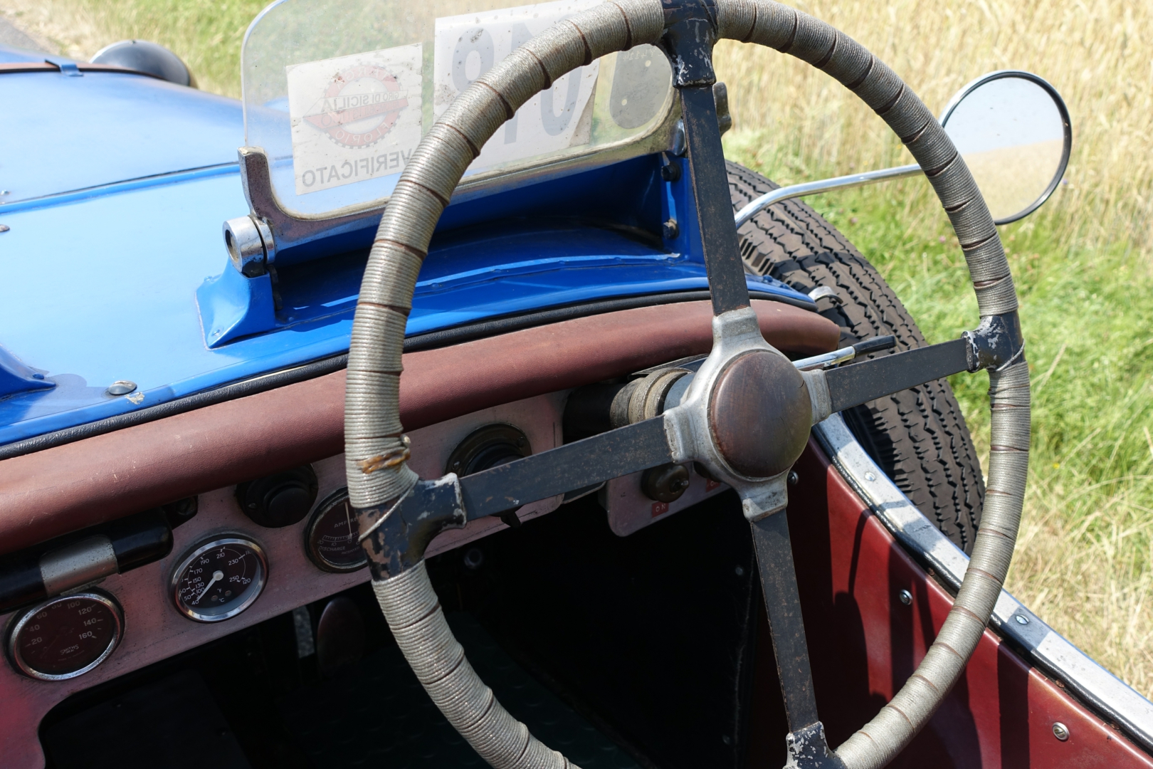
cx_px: 576
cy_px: 384
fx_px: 1089
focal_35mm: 34
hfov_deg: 55.8
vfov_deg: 38.9
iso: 125
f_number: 4
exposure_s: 1/500
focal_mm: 12.35
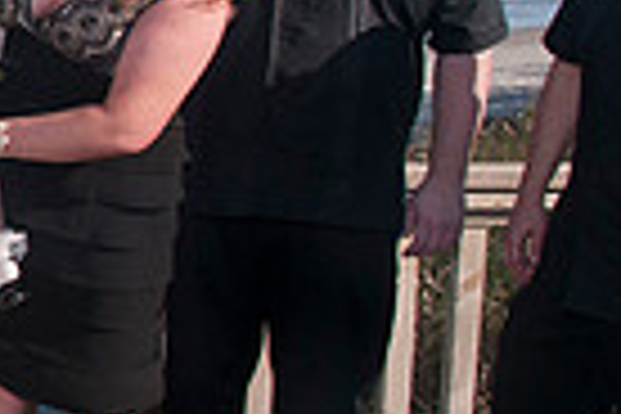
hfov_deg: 16.3
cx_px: -356
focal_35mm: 113
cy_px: 119
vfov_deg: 12.1
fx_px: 1949
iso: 100
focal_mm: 18
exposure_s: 1/250
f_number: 11
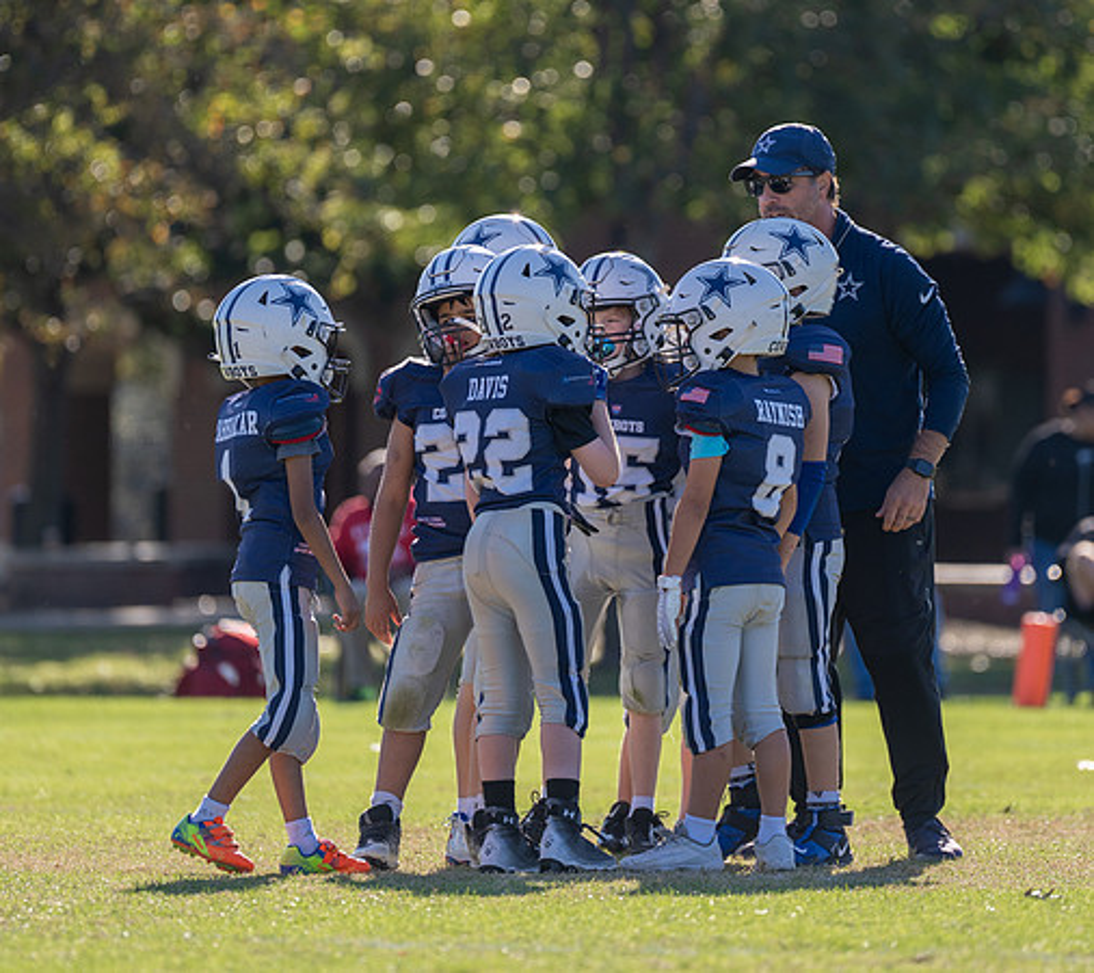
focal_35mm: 362
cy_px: 376
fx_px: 12233
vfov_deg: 4.6
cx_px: 634
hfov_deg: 5.1
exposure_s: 1/1250
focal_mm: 200
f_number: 2.8
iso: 100
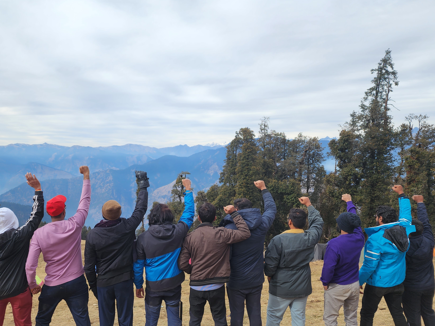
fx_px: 352
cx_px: 184
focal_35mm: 28
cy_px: 193
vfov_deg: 49.5
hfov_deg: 63.1
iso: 12
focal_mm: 6.4
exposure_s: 1/614
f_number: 1.8
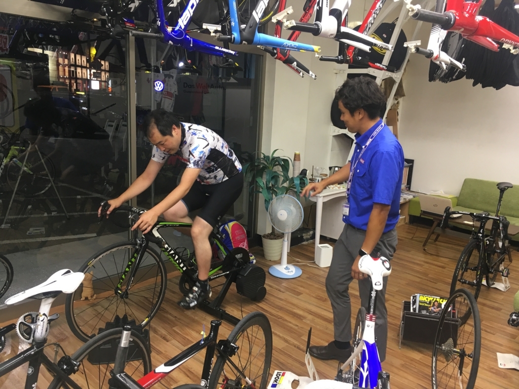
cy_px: 194
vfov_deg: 48.2
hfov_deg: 61.7
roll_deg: -2.6
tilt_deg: -12.4
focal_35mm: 29
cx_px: 260
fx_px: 435
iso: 64
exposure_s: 1/30
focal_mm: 4.15
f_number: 2.2
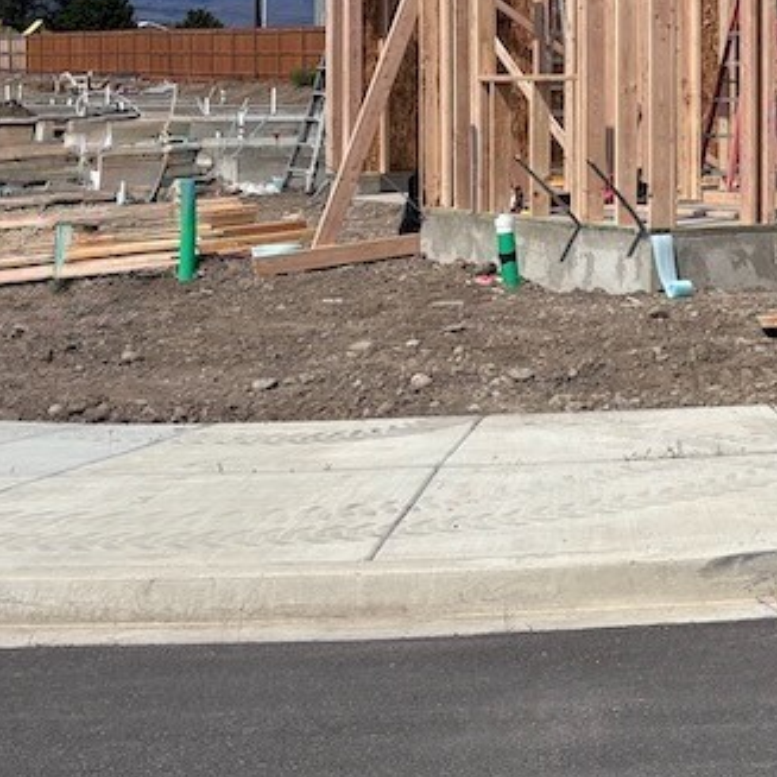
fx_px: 2286
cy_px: 57
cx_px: 905
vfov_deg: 18.9
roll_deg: +0.0
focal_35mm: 90
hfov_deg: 18.4
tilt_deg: +1.6
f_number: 1.6
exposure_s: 1/7194
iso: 50
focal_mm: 5.96
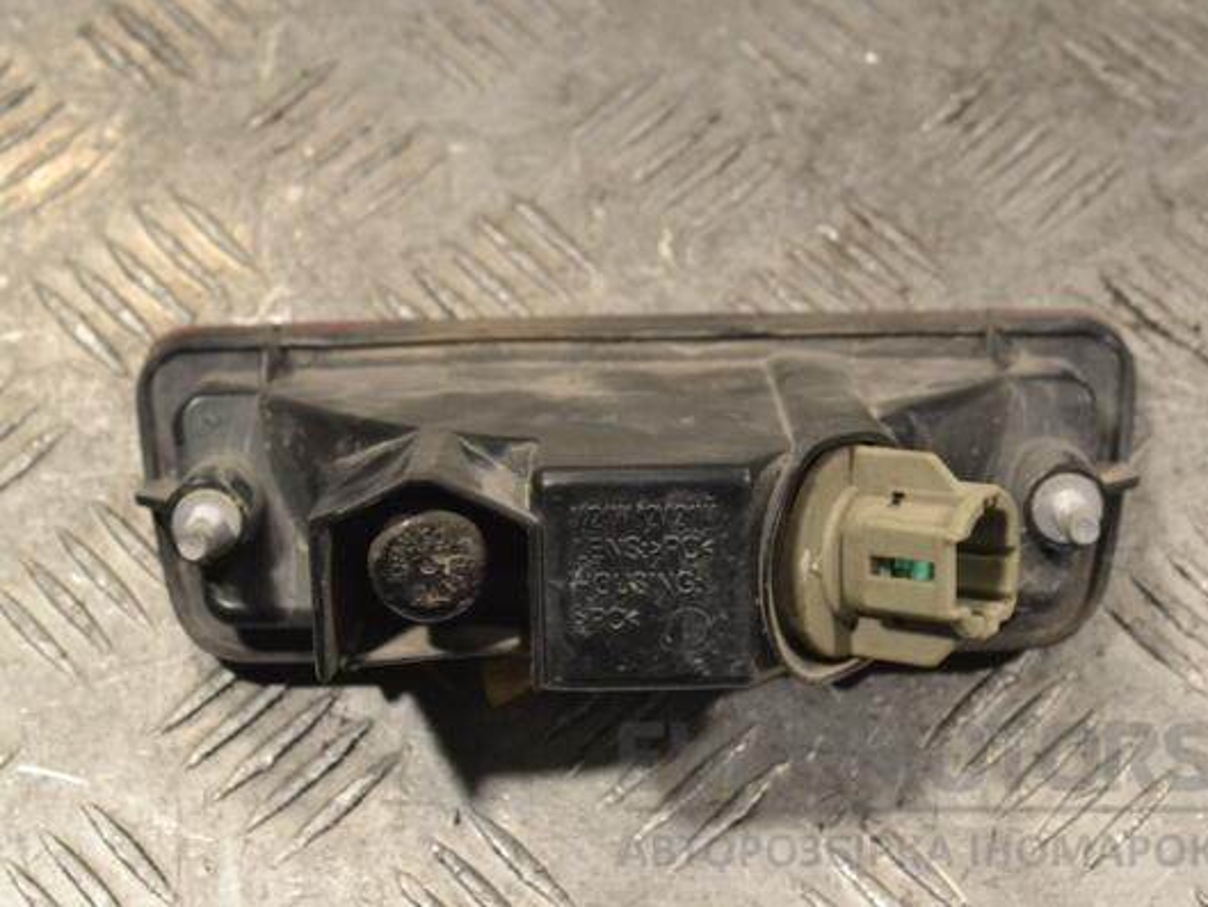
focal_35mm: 72
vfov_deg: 20.4
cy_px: 452
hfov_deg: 27.0
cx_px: 575
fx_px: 2513
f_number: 9
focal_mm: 44
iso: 3200
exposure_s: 1/320
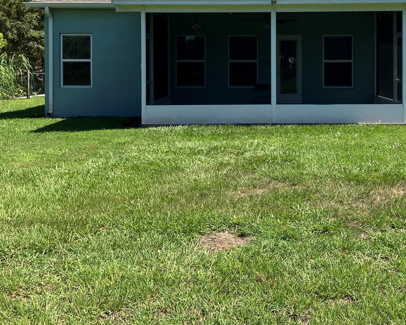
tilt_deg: -0.2
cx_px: 263
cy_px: 71
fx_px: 565
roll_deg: -0.3
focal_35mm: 47
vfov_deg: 31.4
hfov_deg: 39.2
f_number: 1.8
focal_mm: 3.99
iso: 32
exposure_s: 1/1279
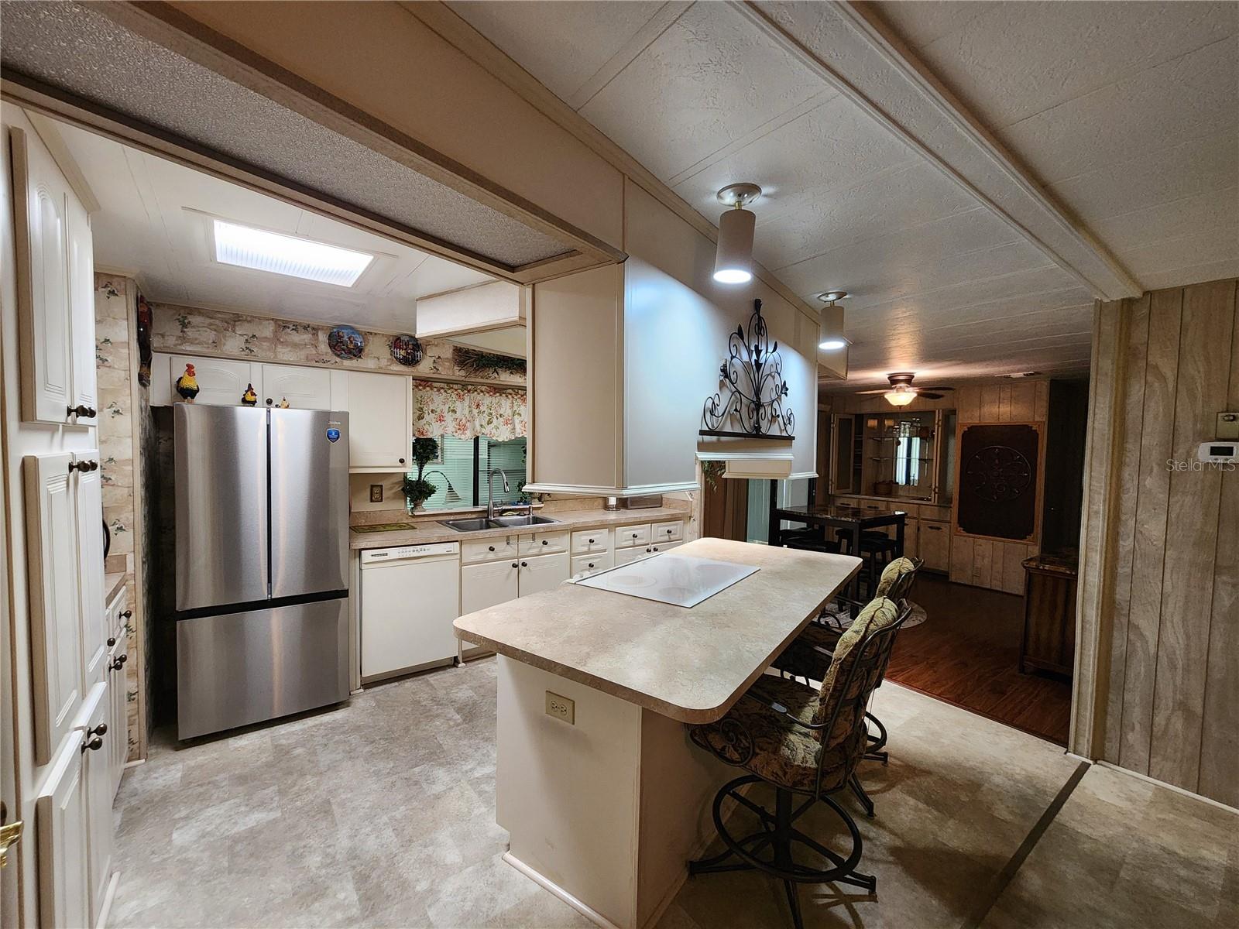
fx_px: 465
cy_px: 464
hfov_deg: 106.2
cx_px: 620
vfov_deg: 89.9
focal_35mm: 13
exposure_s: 1/60
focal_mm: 2.2
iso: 250
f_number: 2.2
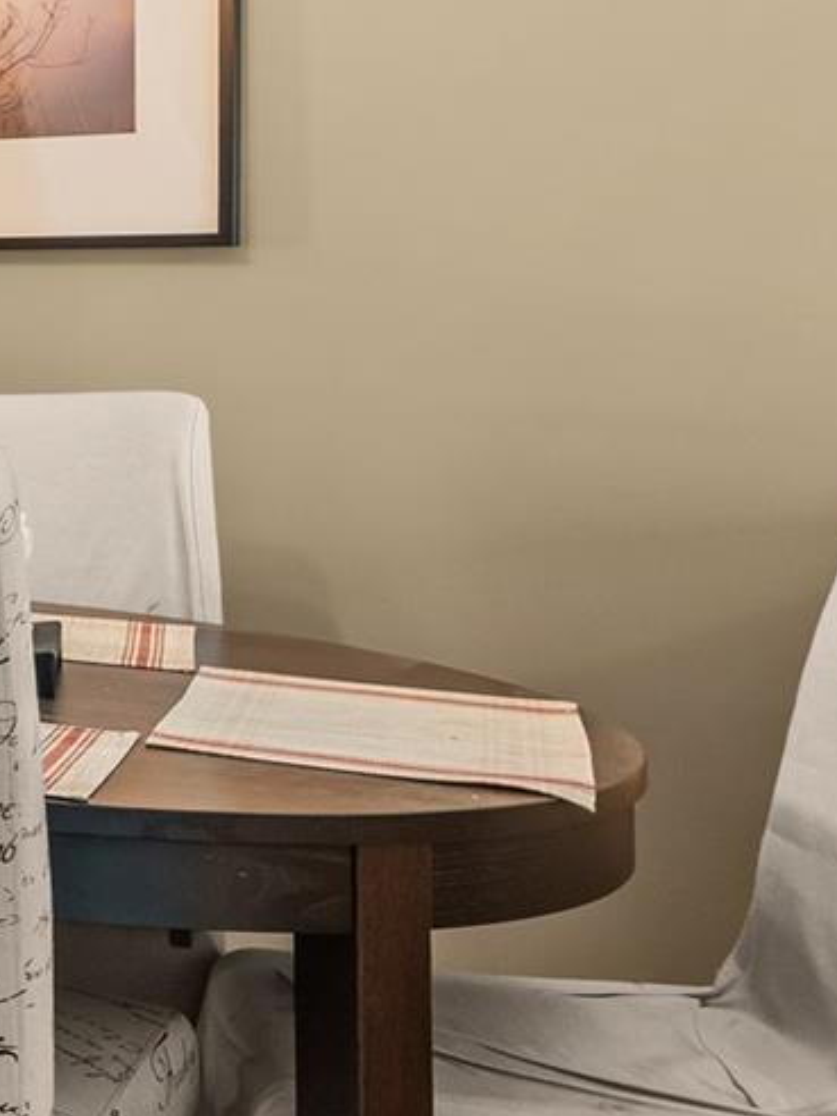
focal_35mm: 56
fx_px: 1805
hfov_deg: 15.5
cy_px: 346
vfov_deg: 33.9
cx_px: -1125
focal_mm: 14
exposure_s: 1/2.5
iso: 800
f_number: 8
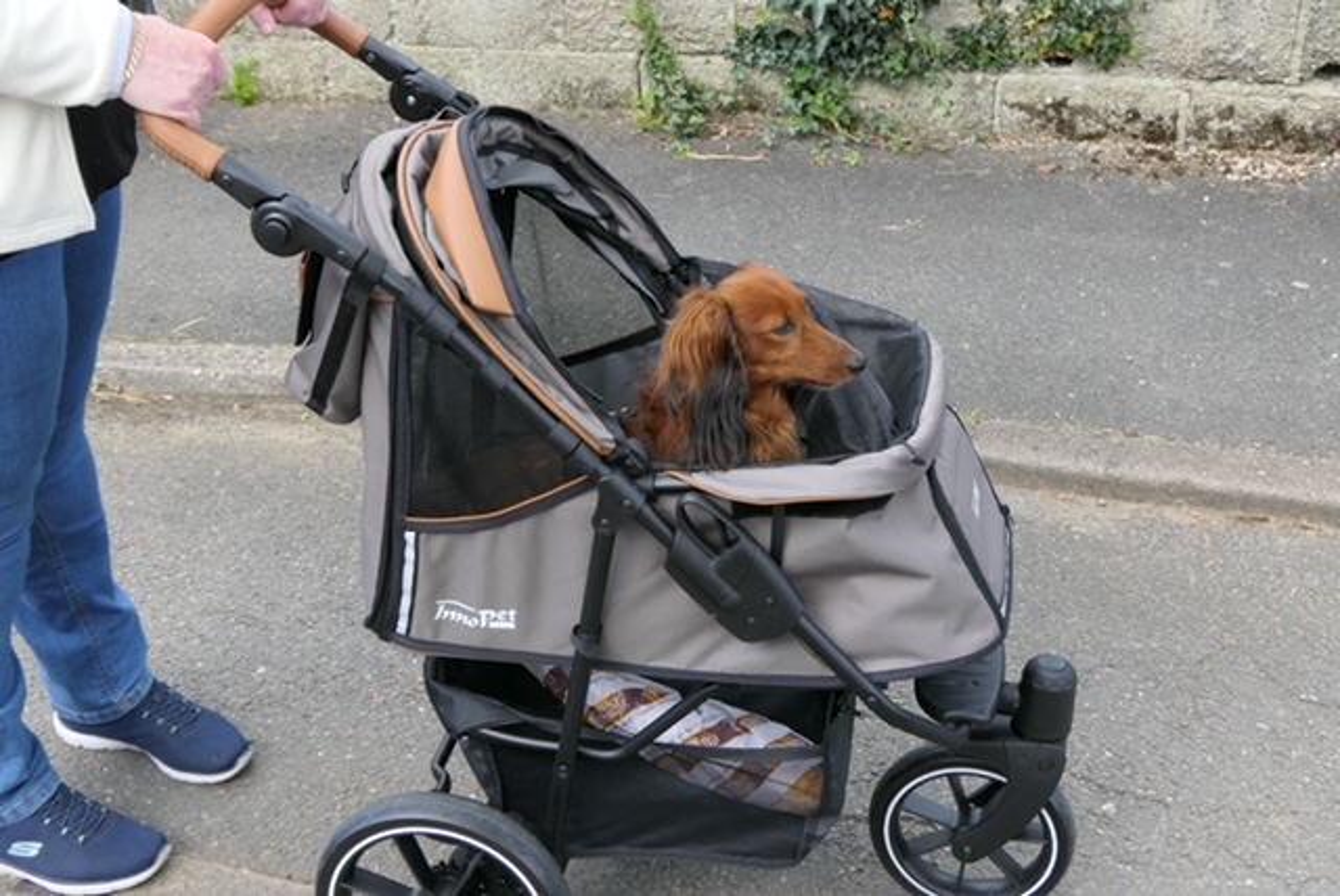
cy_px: 448
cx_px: 670
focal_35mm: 47
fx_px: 1751
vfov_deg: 28.7
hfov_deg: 41.9
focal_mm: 17.2
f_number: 5.6
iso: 160
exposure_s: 1/80
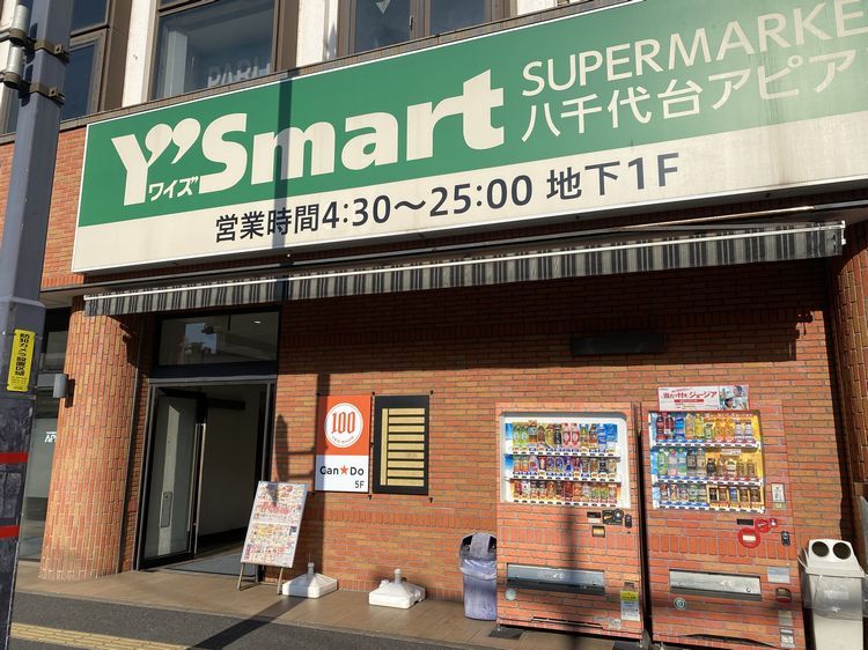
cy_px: 325
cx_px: 434
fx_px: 652
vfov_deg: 53.0
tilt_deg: +11.1
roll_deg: -1.5
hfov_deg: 67.3
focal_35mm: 26
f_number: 1.8
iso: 32
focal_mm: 4.25
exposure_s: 1/4274
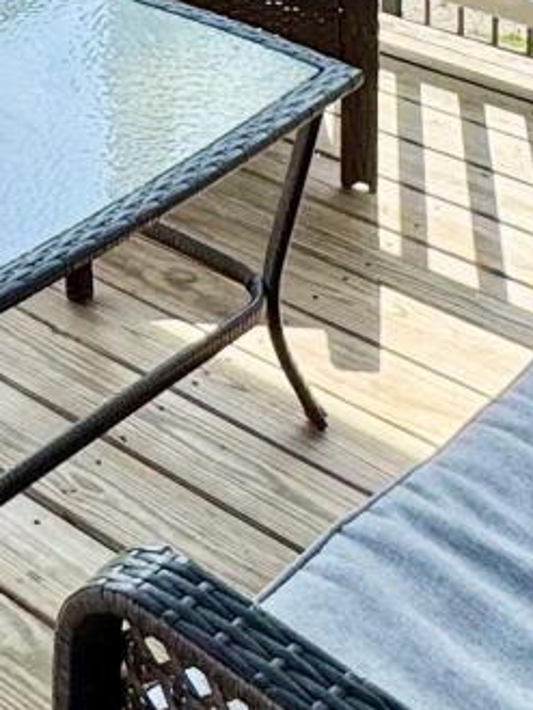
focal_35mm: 85
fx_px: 1744
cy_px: -529
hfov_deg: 16.4
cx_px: -160
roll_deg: +2.3
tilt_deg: -5.0
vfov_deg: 18.5
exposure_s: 1/993
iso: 50
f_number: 2.2
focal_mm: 2.22
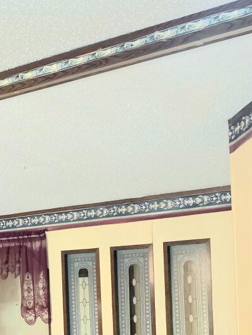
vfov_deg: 22.1
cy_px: 289
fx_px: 844
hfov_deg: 15.2
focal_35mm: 87
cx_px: -170
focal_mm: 6.25
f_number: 1.7
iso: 800
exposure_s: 1/120
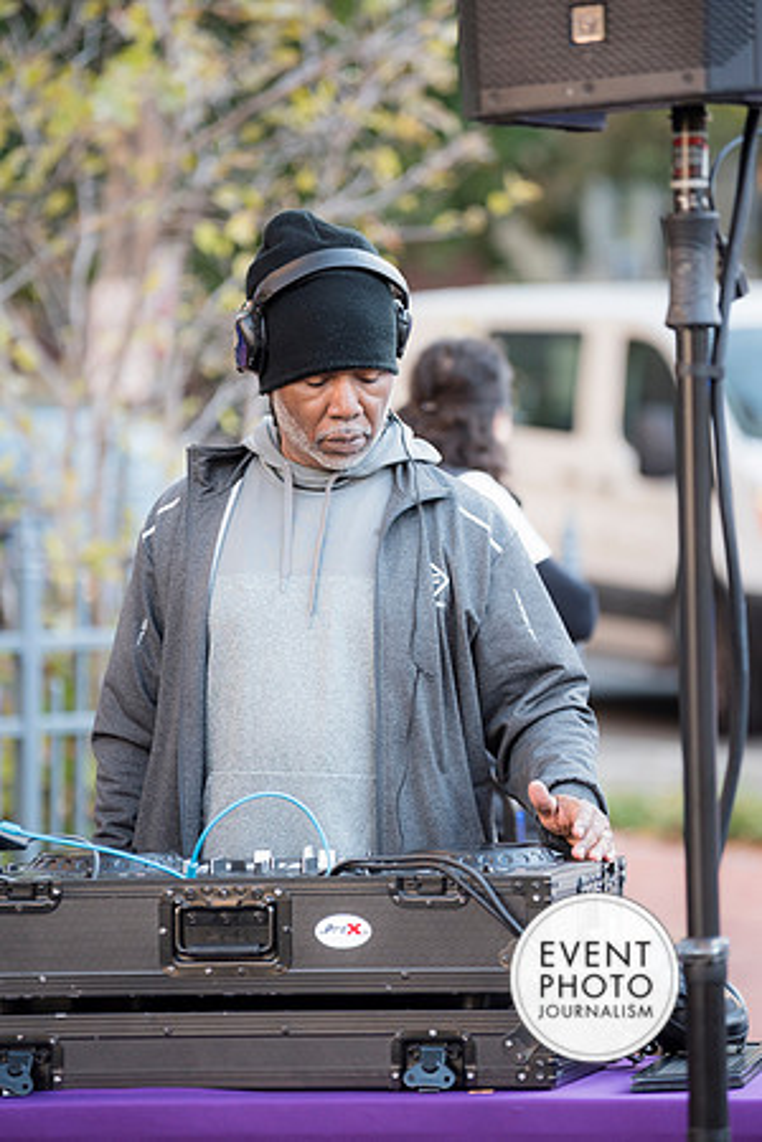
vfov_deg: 9.8
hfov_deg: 6.5
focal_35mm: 210
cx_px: 381
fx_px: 6667
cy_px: 571
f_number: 4
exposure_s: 1/200
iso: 720
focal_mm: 210
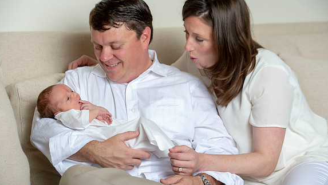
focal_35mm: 108
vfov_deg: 11.2
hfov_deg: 19.8
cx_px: 164
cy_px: 100
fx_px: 940
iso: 200
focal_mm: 102
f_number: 5.6
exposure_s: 1/160
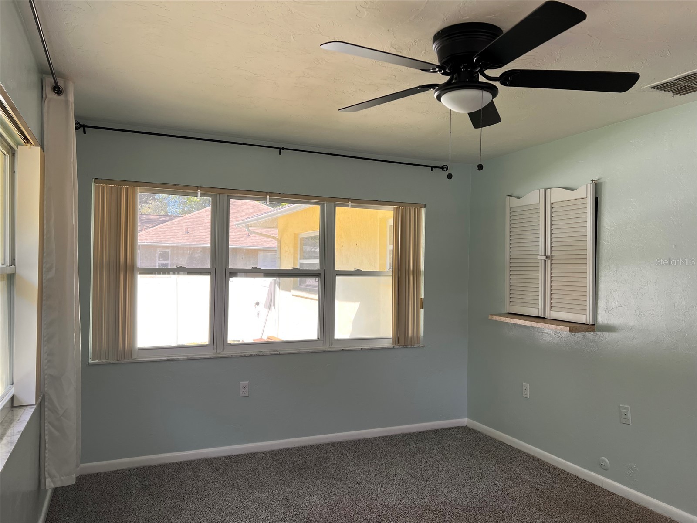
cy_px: 262
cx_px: 348
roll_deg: -0.9
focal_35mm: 26
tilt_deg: -0.1
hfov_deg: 67.3
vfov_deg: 53.1
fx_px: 524
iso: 50
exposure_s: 1/402
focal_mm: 5.7
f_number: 1.5
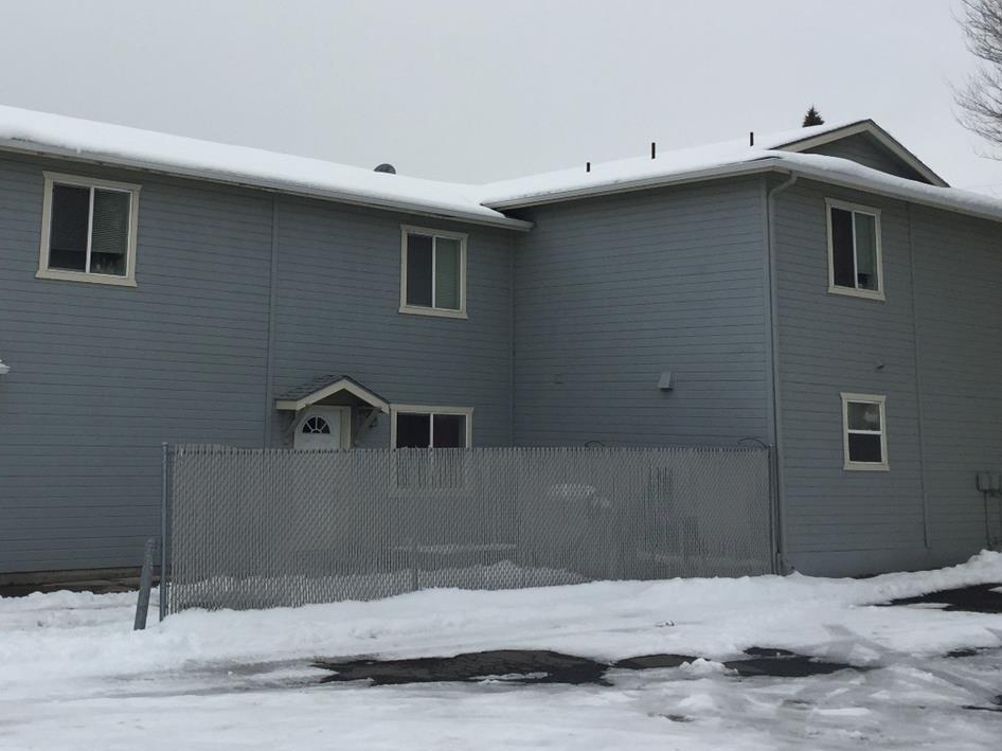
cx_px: 328
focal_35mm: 46
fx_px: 1331
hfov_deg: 40.7
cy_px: 215
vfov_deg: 31.1
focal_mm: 4.15
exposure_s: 1/1582
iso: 32
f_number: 2.2
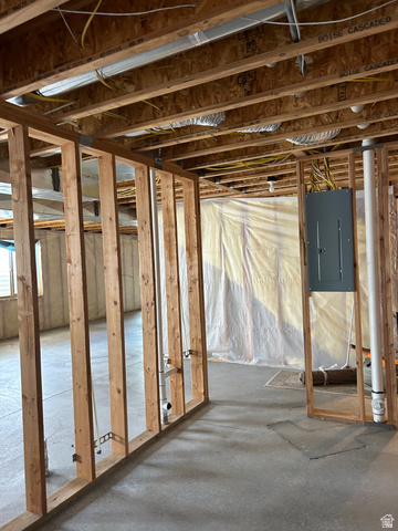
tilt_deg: +0.7
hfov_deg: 53.1
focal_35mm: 26
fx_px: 399
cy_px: 266
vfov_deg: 67.3
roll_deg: +4.1
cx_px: 199
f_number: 1.5
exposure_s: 1/60
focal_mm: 5.7
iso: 200
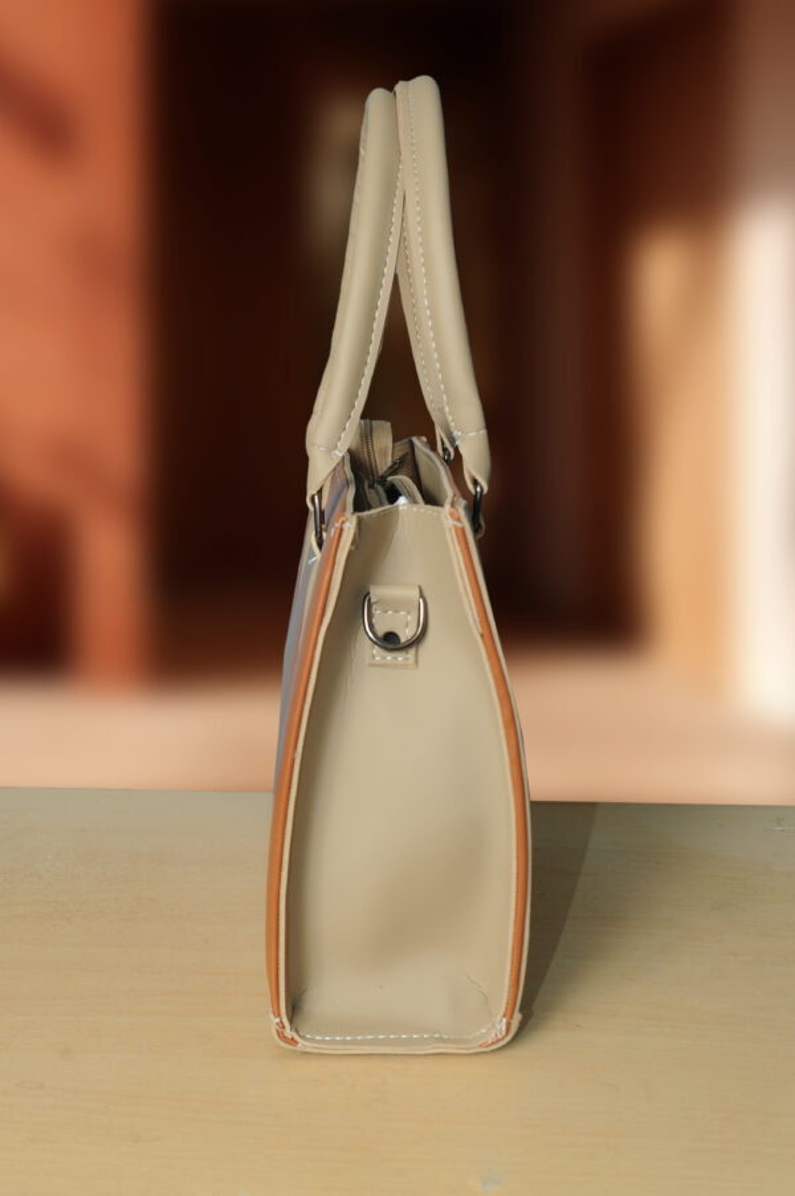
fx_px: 1261
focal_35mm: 38
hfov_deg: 35.0
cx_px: 398
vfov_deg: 50.7
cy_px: 598
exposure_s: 1/160
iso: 500
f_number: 7.1
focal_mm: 38
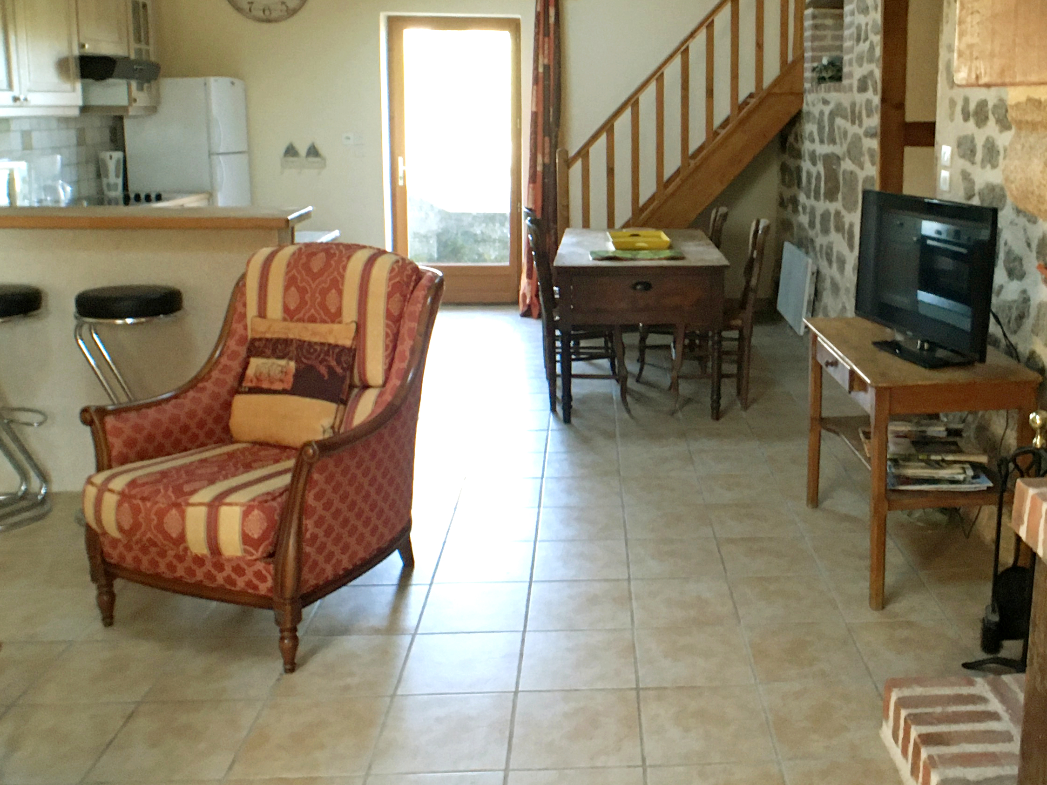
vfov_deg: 27.8
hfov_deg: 36.5
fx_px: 1573
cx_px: 689
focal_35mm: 52
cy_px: 244
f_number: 2.2
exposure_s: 1/33
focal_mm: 4.15
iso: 200
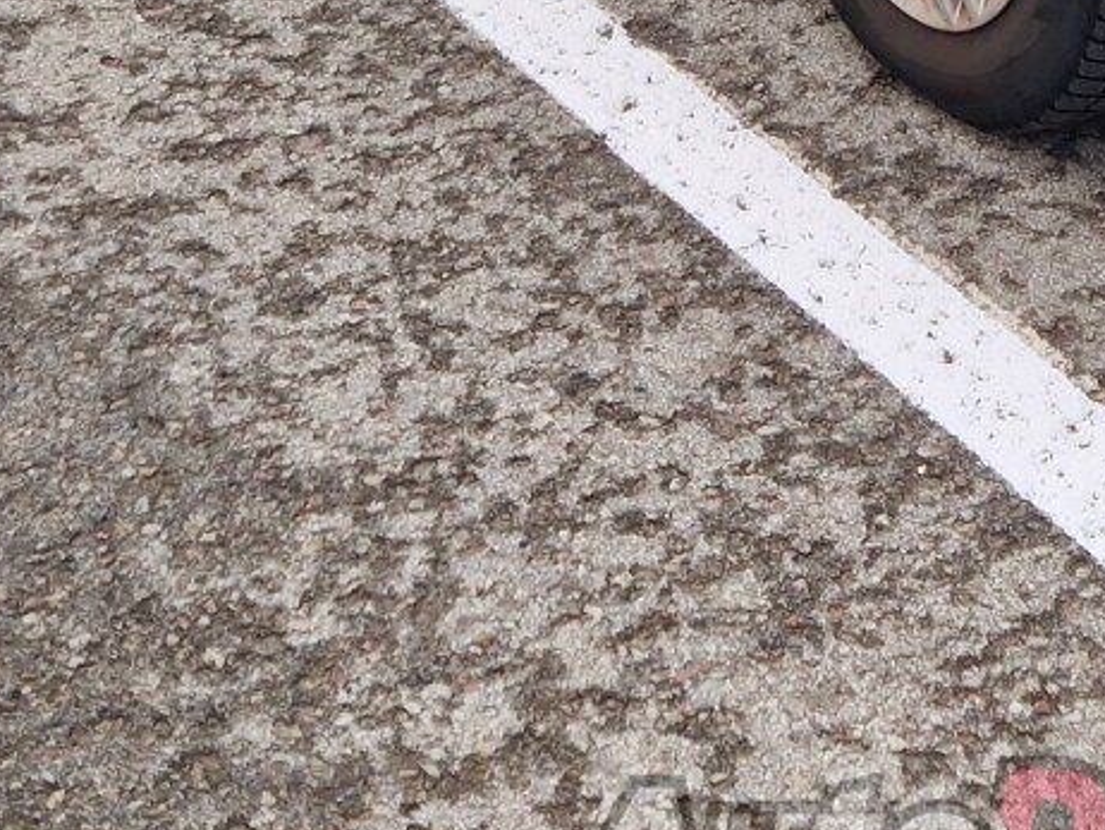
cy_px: -573
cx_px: 1002
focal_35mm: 97
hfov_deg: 19.8
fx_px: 3098
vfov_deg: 13.9
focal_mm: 5.4
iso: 50
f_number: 1.8
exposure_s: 1/2033
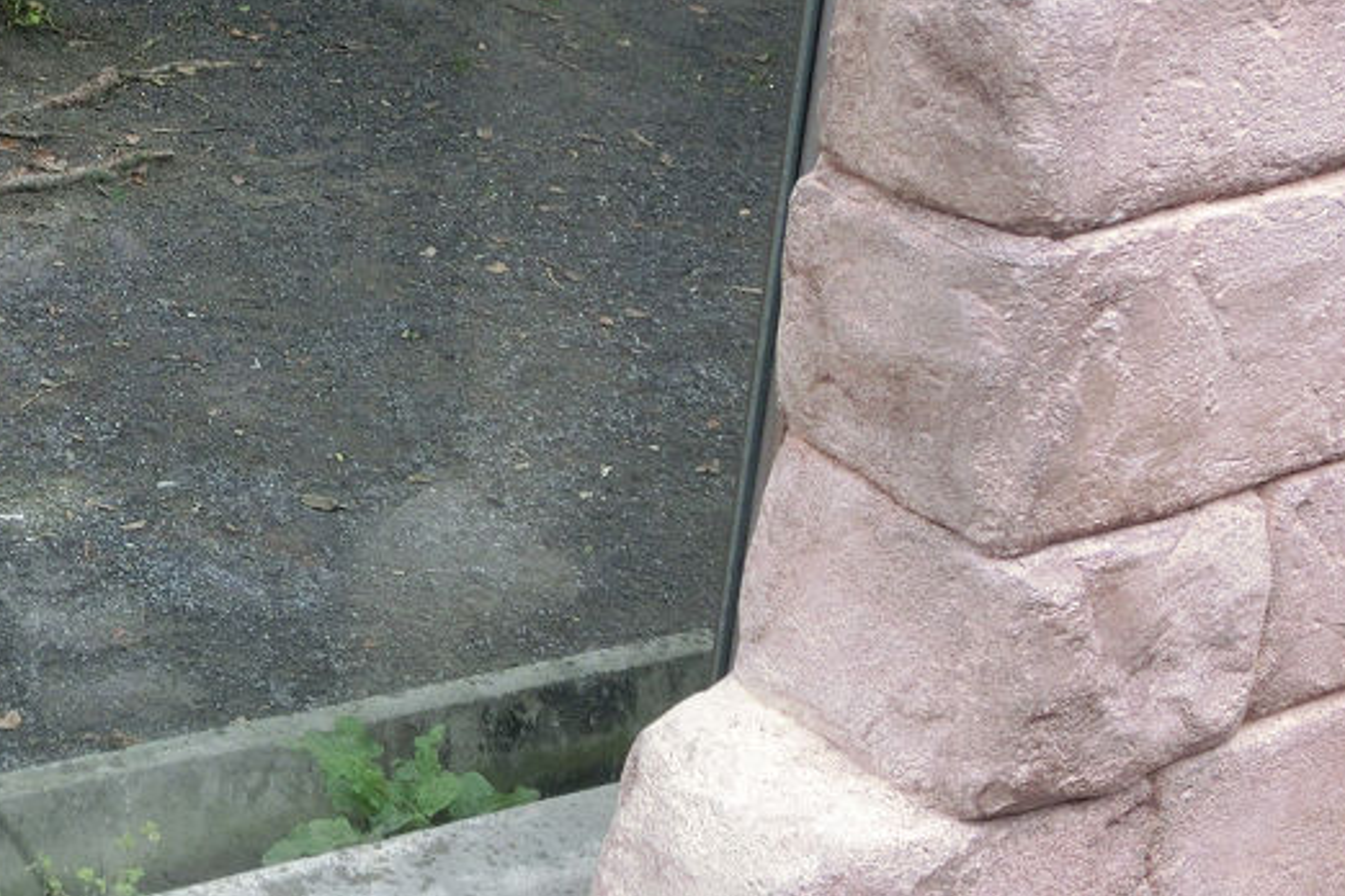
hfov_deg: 28.4
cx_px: 23
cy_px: 324
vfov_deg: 20.3
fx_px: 2503
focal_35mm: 67
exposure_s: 1/125
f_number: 3
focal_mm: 5
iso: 100
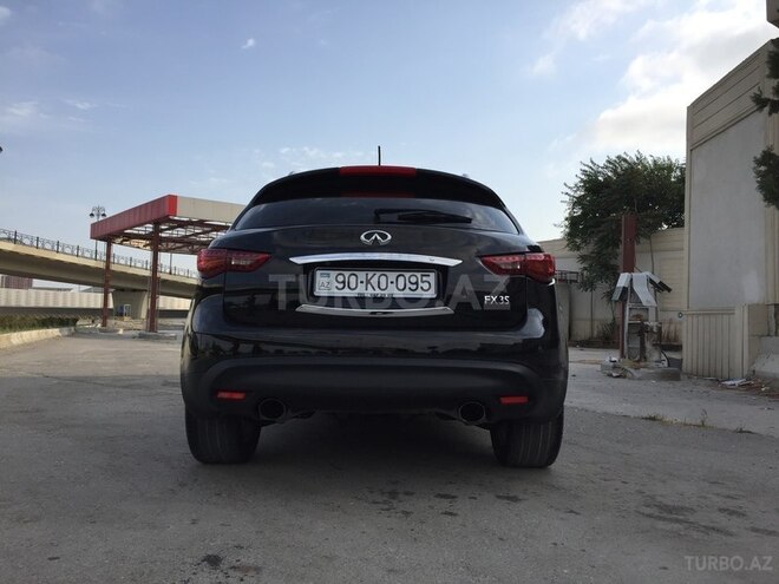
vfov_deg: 48.2
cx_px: 390
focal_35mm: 29
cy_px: 292
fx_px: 653
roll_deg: -3.9
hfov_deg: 61.7
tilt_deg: +2.0
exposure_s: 1/1522
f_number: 2.2
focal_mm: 4.15
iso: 32
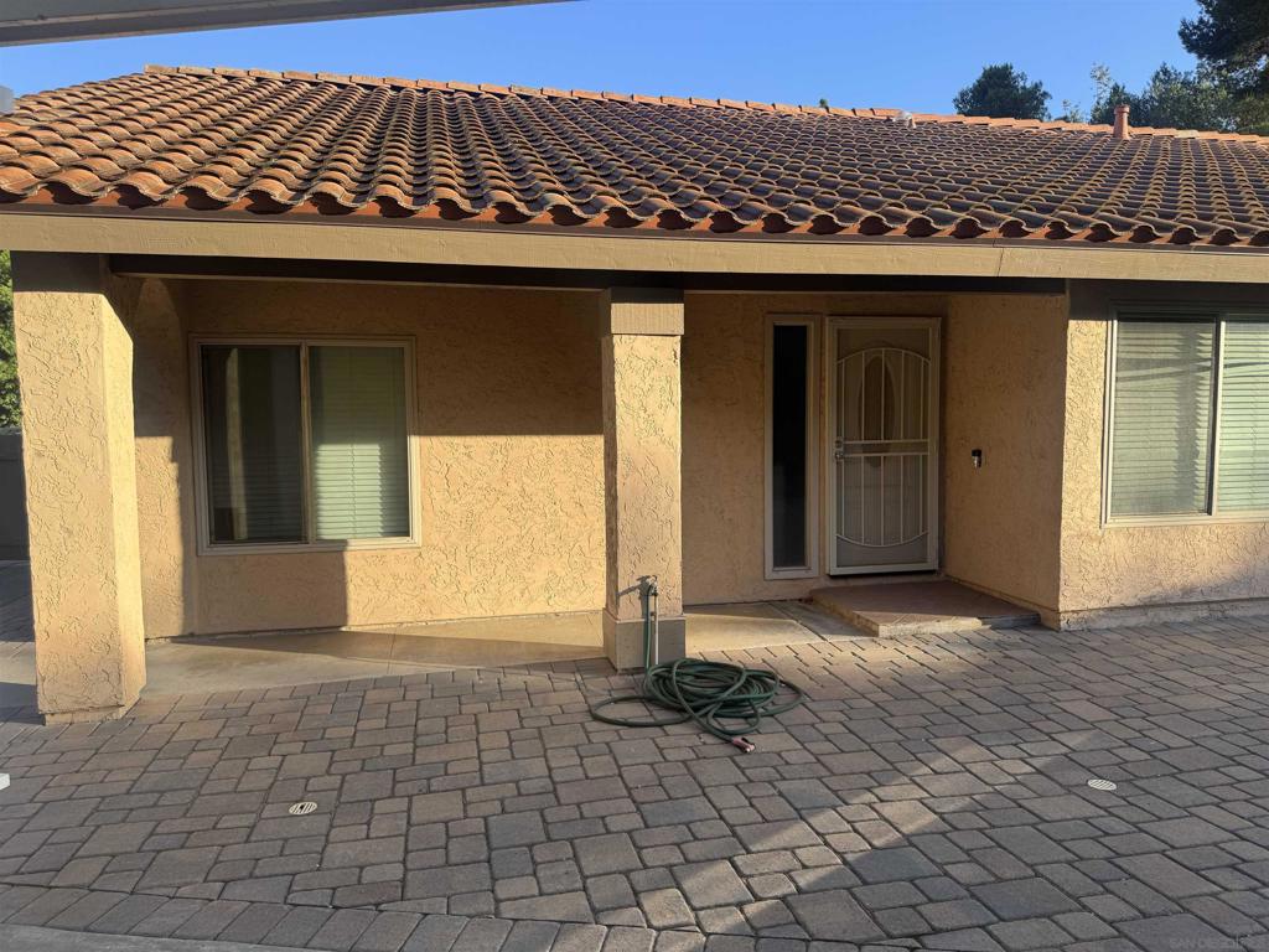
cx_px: 634
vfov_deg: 56.8
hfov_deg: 71.6
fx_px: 880
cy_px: 476
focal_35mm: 24
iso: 80
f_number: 1.78
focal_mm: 6.76
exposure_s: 1/1366
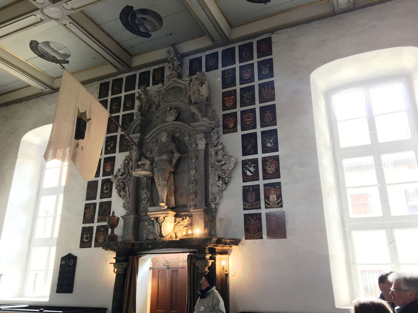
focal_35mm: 29
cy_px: 156
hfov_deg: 61.7
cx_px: 209
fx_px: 350
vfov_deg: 48.2
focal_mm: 4.15
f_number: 2.2
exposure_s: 1/33
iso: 125
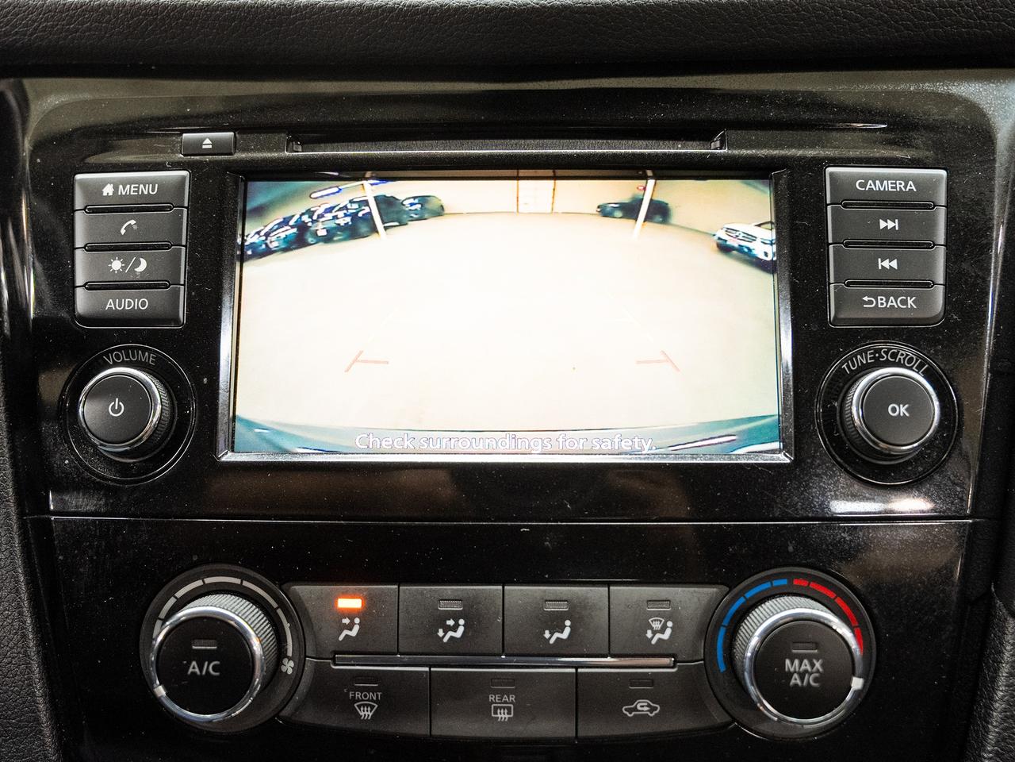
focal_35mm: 38
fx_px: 1105
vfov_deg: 38.0
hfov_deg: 49.3
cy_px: 356
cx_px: 503
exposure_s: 1/30
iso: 1000
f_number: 3.5
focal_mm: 31.4
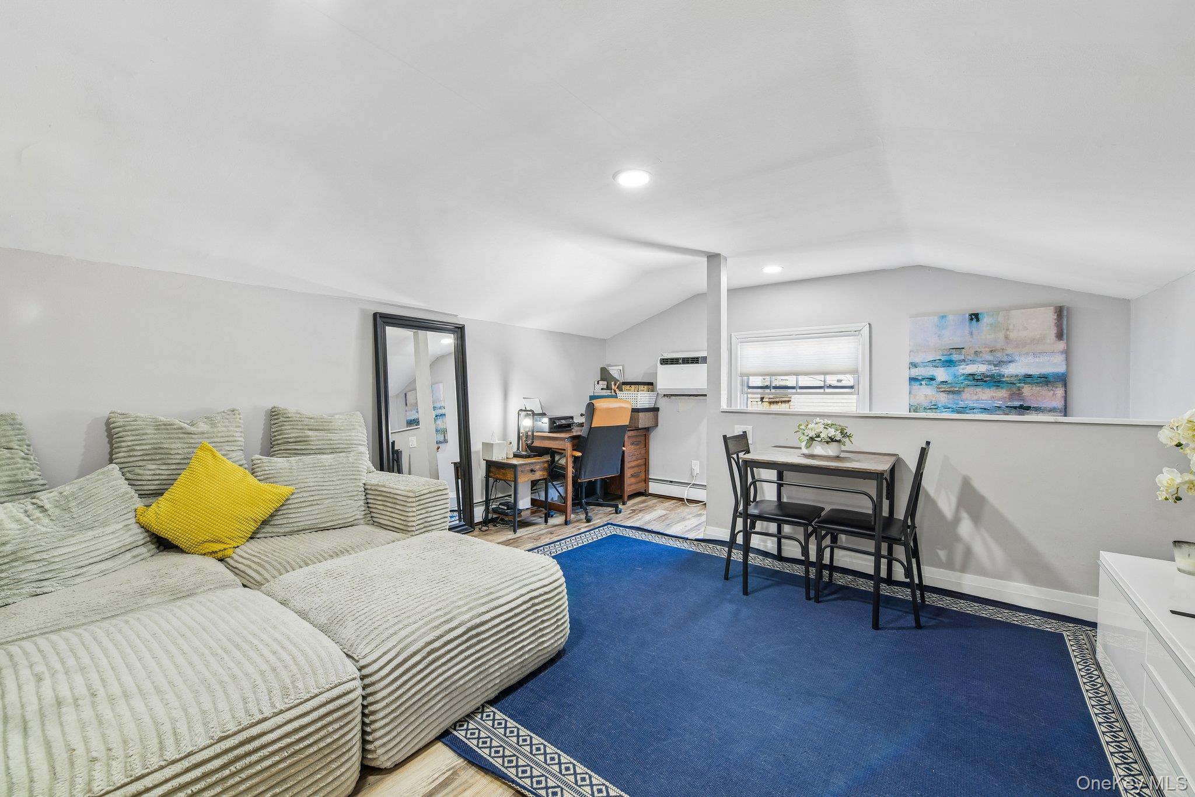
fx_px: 465
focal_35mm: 14
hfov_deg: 104.3
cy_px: 398
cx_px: 598
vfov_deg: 81.2
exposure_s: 1/6
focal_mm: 14
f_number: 8
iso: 400
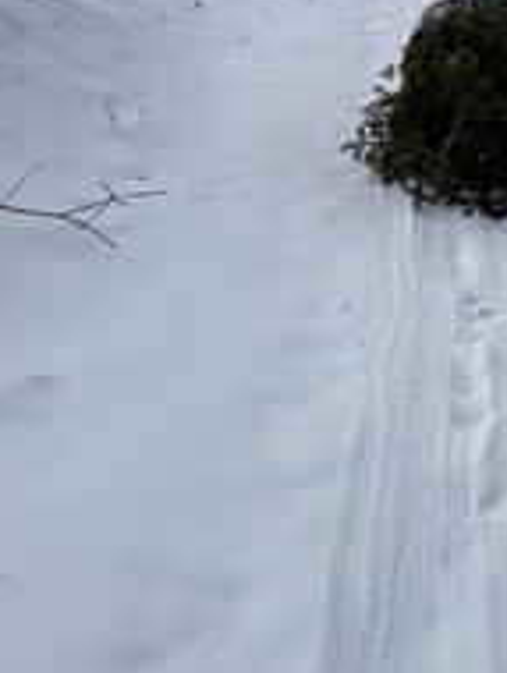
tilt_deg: -7.9
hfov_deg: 20.4
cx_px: 433
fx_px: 1383
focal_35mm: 71
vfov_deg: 26.3
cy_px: 50
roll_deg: +2.0
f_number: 1.6
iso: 50
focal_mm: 5.96
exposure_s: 1/2208
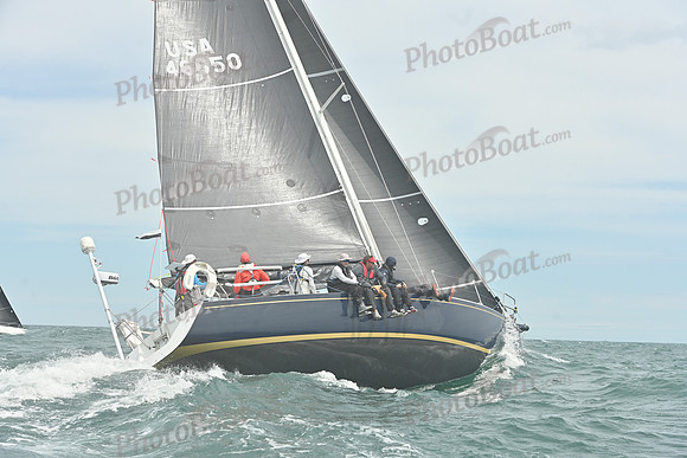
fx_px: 1336
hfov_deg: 28.8
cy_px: 229
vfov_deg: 19.5
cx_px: 344
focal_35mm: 70
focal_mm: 70
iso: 320
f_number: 8
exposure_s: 1/1250
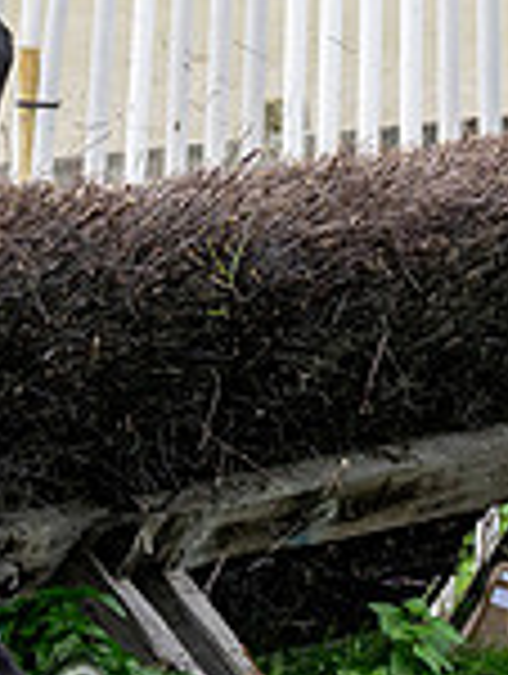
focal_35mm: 430
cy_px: 171
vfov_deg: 4.6
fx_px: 8390
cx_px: 266
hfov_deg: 3.5
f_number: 4
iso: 400
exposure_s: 1/1600
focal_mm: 70
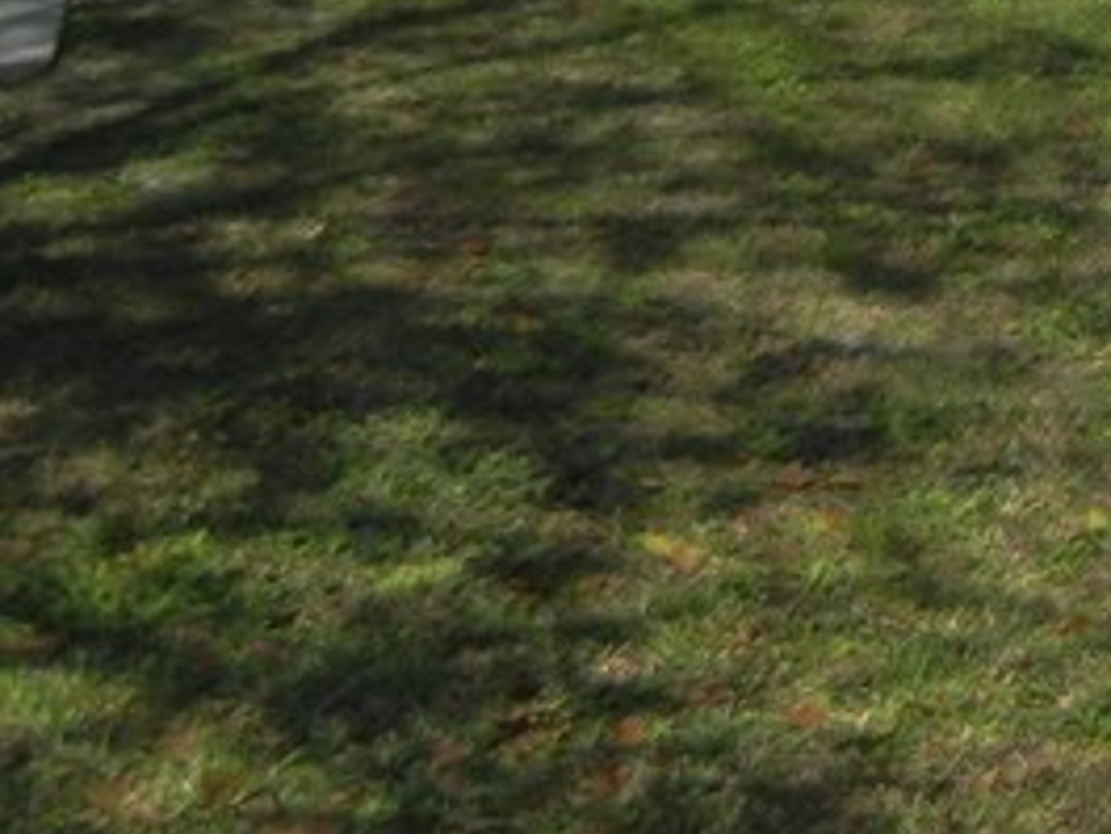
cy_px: -633
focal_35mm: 116
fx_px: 3725
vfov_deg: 11.9
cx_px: 1807
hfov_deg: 15.3
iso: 160
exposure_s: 1/510
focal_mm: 5.4
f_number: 7
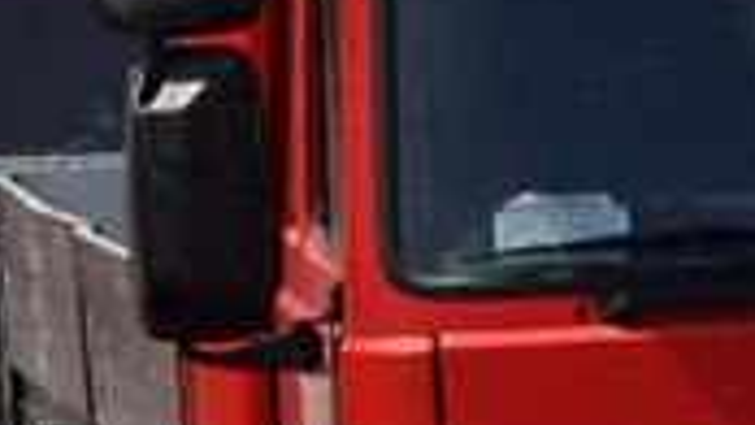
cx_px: 226
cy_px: 182
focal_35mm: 1446
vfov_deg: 0.8
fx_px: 28957
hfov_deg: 1.5
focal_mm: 200
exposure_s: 1/250
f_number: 11
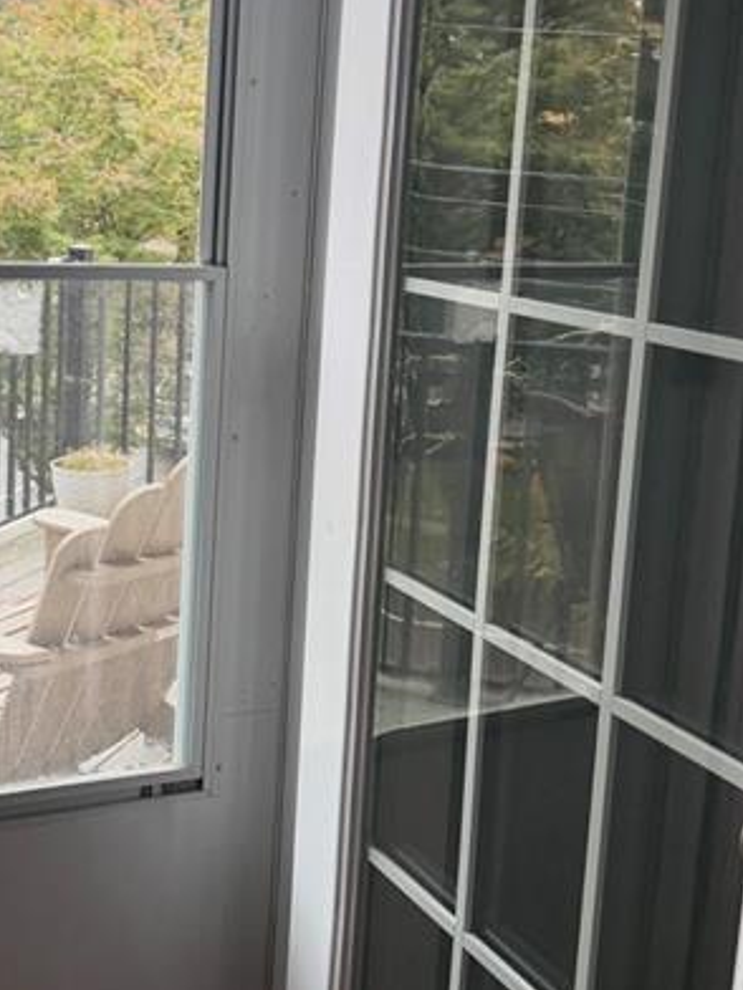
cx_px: 220
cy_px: 338
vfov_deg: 40.0
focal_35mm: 47
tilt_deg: -8.5
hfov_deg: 30.5
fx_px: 1345
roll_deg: -2.6
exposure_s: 1/99
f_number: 1.78
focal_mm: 6.76
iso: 200
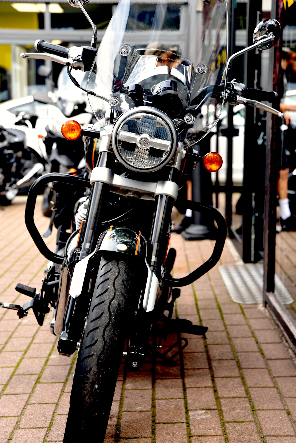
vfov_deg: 28.8
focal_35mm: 70
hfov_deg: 19.5
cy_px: 222
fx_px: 862
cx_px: 148
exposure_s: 1/100
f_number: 5
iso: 200
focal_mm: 70
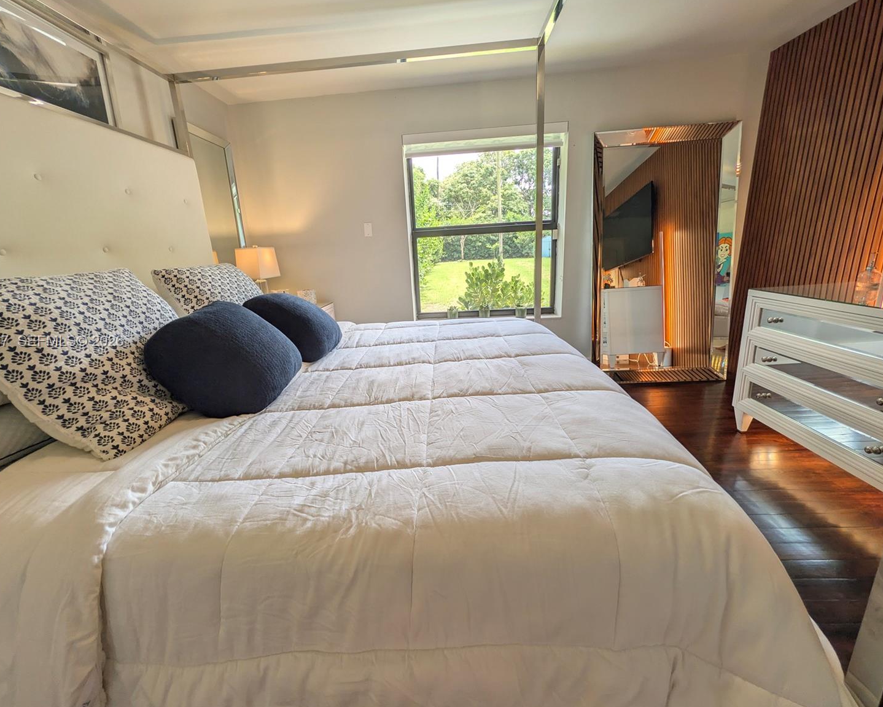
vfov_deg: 92.2
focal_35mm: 13
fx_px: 340
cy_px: 342
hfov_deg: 104.8
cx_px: 422
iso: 58
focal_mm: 2.02
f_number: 1.7
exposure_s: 1/250
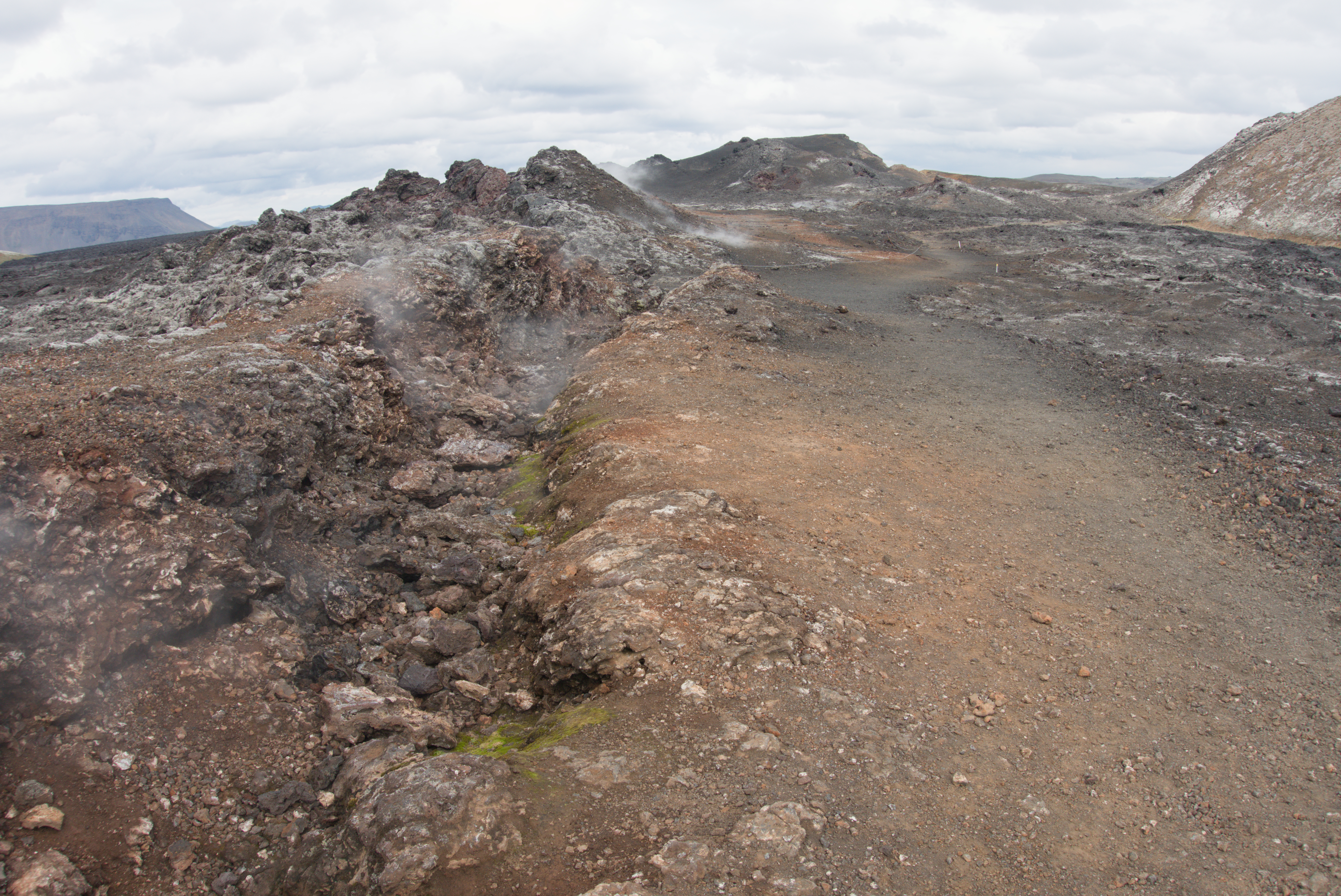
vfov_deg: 53.2
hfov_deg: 73.7
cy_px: 448
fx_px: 895
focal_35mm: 24
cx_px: 670
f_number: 5.6
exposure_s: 1/250
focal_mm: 8.8
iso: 125
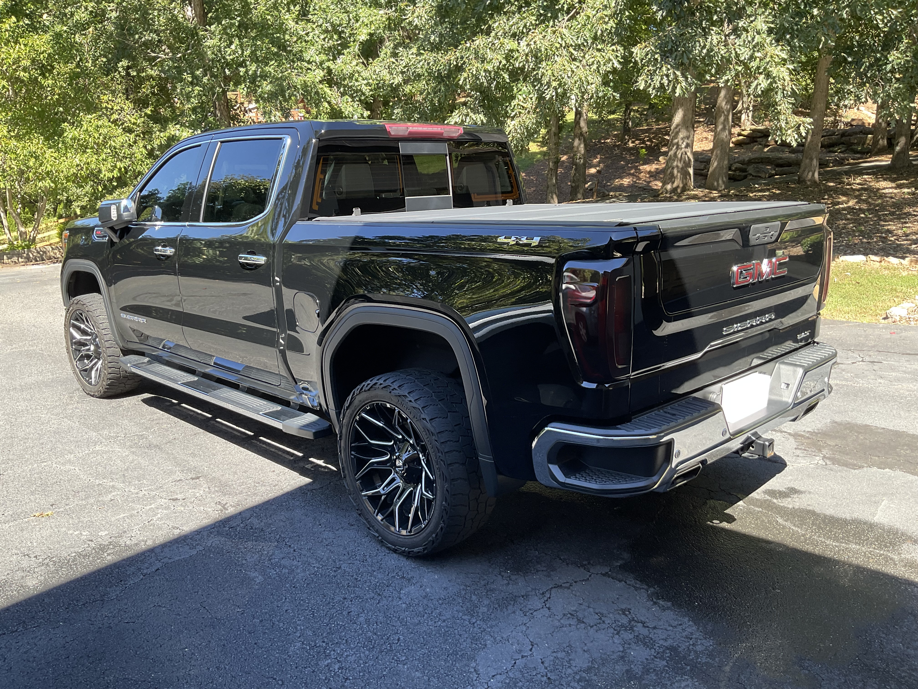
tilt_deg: -14.4
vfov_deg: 48.2
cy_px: 344
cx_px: 459
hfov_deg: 61.7
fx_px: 769
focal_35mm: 29
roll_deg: -0.7
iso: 20
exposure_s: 1/122
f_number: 1.8
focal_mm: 3
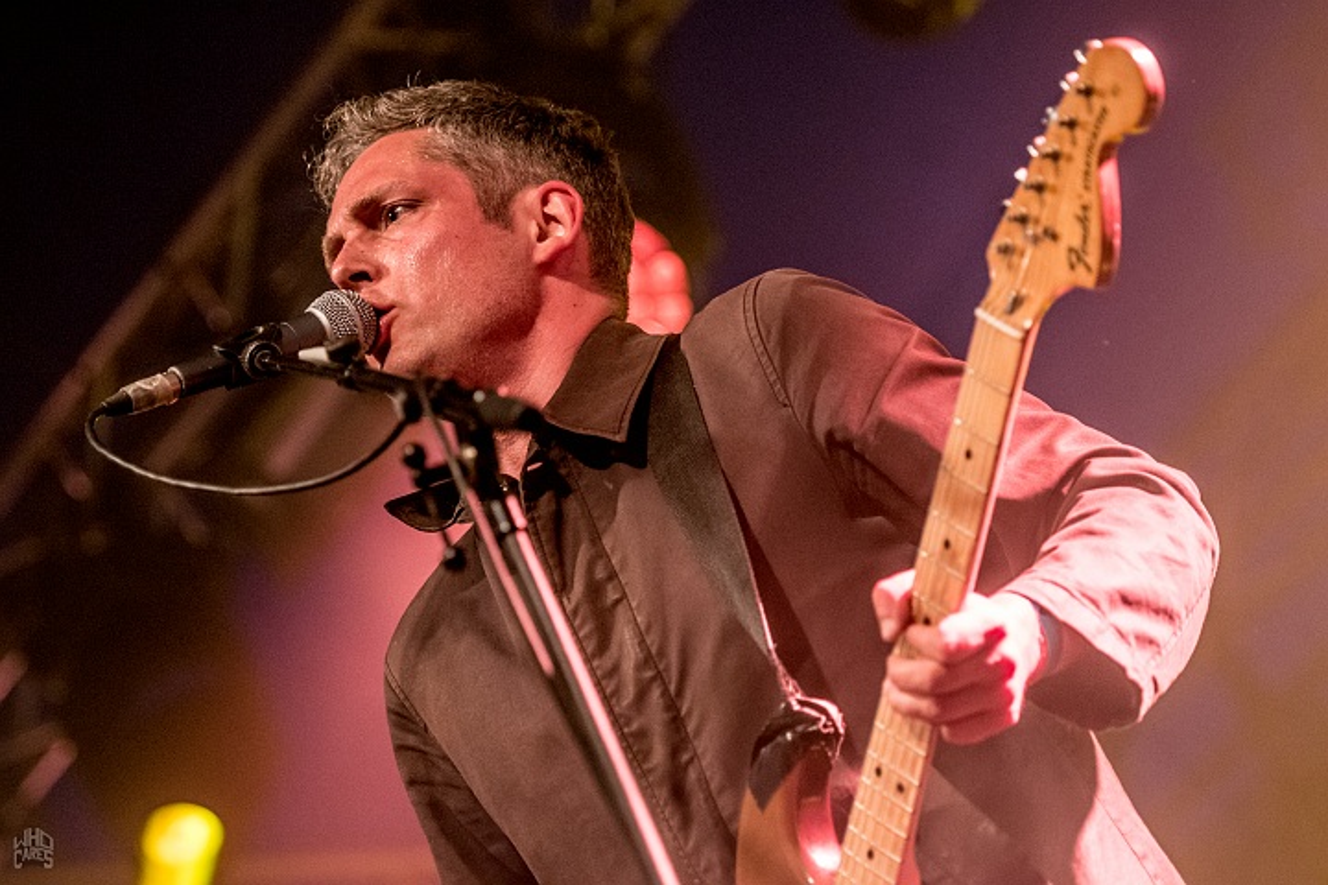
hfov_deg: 13.4
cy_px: 442
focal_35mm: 153
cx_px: 664
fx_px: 5644
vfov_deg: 9.0
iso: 1250
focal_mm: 102
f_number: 2.8
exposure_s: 1/100
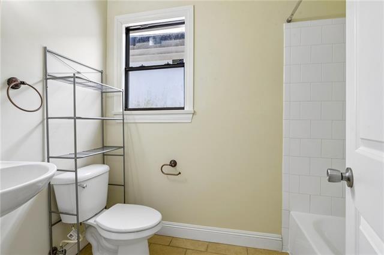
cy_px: 128
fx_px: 171
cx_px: 192
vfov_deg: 73.7
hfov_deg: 96.8
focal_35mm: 16
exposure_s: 1/40
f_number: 10
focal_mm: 16
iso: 400
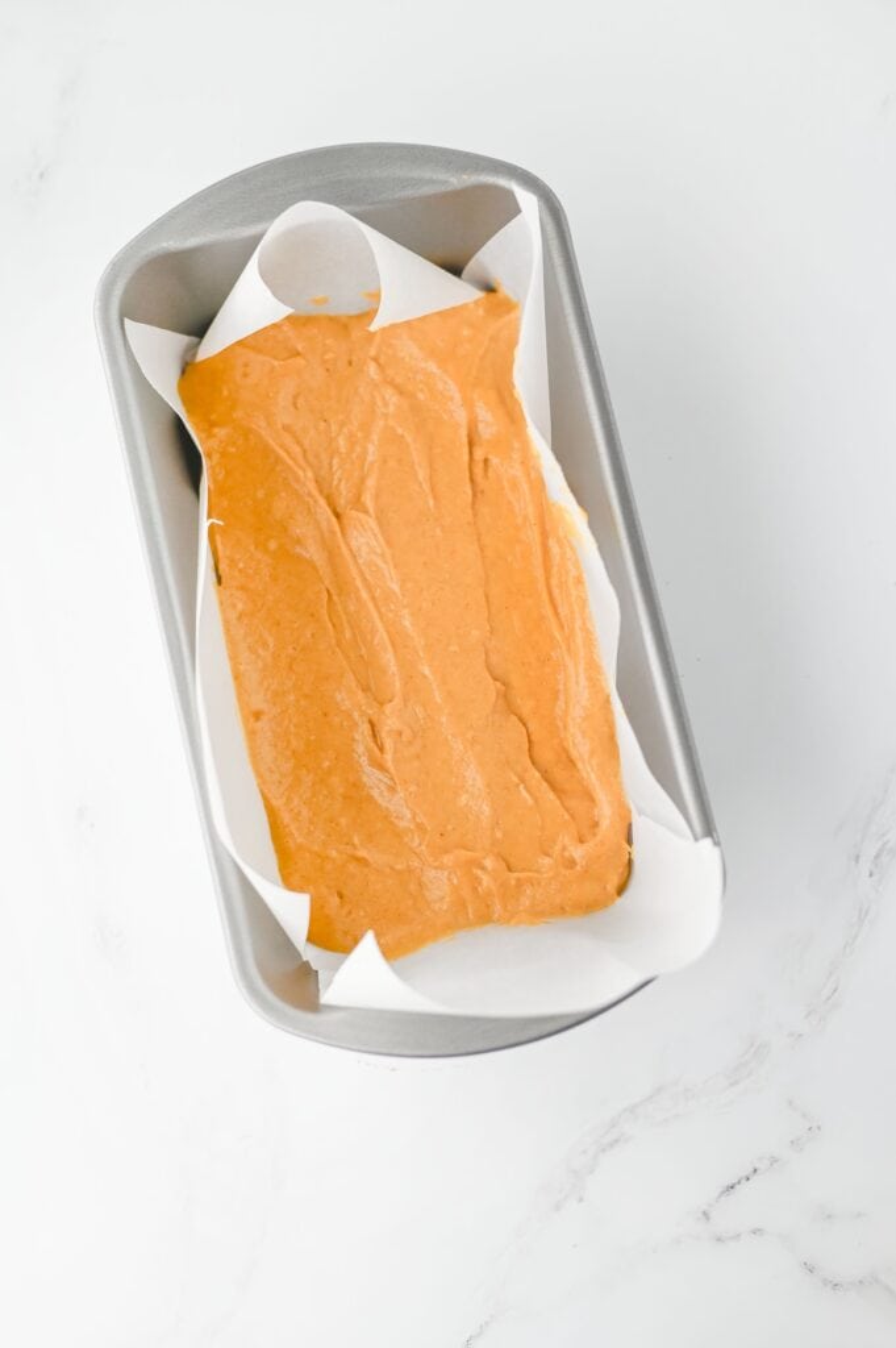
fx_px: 1870
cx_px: 448
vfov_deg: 39.6
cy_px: 674
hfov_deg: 26.9
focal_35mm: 50
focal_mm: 50
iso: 200
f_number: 3.5
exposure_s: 1/200
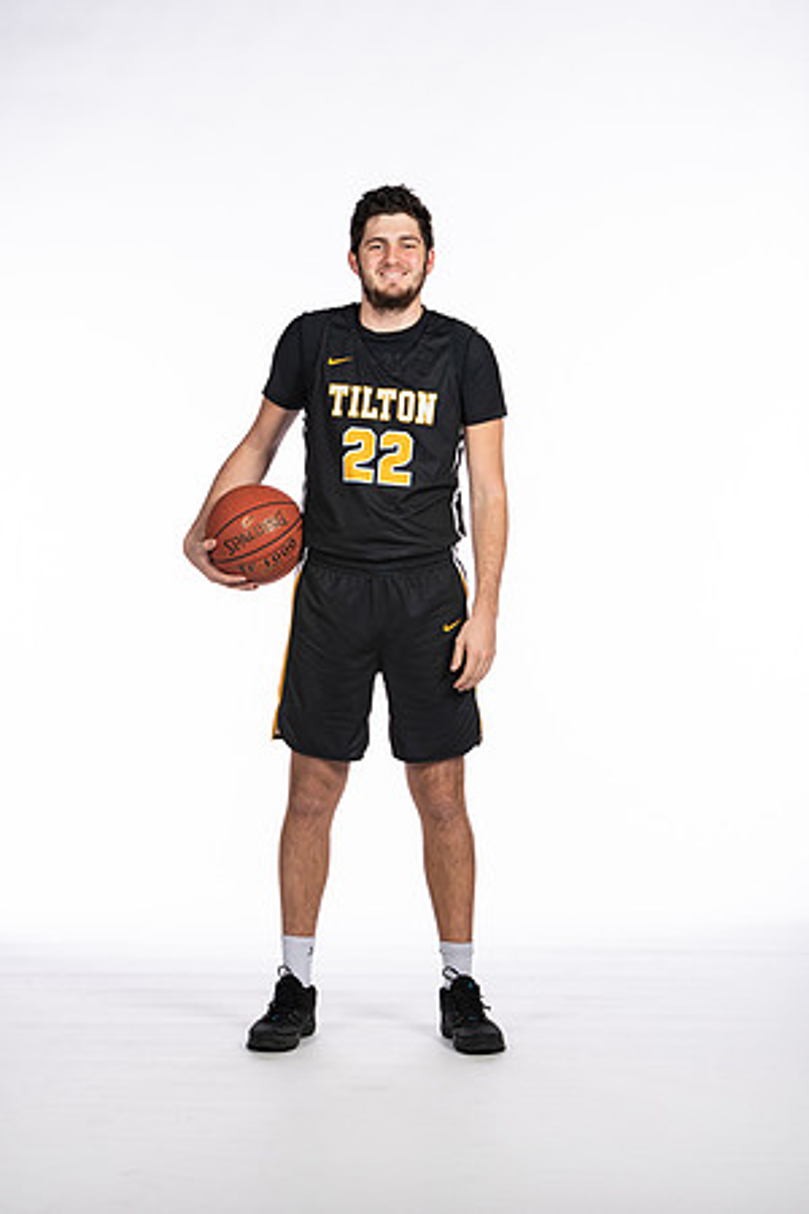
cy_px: 607
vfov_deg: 19.5
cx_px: 404
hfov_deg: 13.0
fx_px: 3539
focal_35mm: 105
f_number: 5.6
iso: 100
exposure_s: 1/100
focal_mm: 70
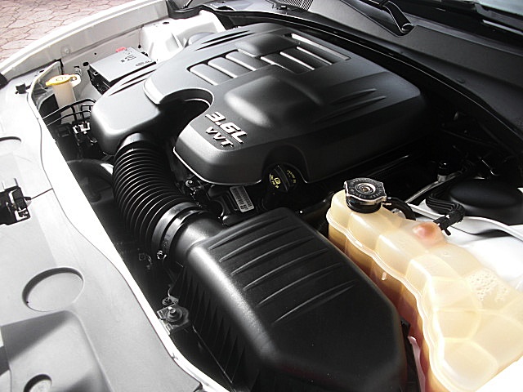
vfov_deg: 39.7
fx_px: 544
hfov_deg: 51.4
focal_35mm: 36
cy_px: 196
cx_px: 262
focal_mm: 6.3
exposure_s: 1/160
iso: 50
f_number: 2.8
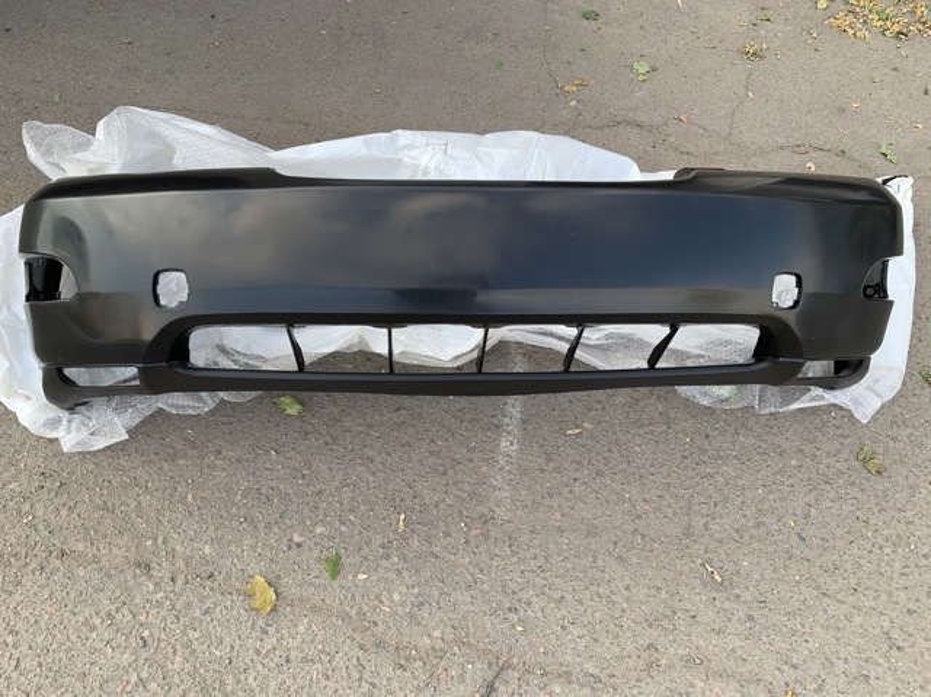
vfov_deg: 53.0
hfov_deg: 67.3
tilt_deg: -56.7
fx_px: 699
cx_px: 466
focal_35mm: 26
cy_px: 348
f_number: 1.8
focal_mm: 4.25
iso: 25
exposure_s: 1/191
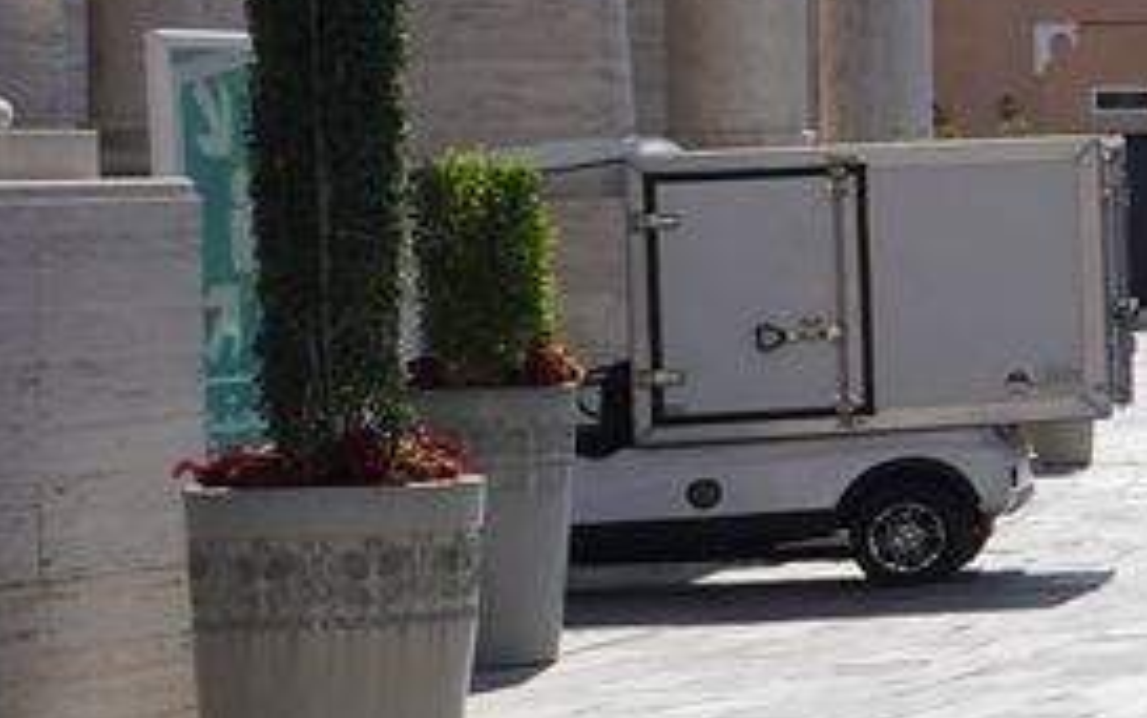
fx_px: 5599
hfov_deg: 9.0
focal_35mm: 179
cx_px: 3693
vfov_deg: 7.3
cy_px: -17
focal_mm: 24
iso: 100
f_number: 16
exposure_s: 1/100
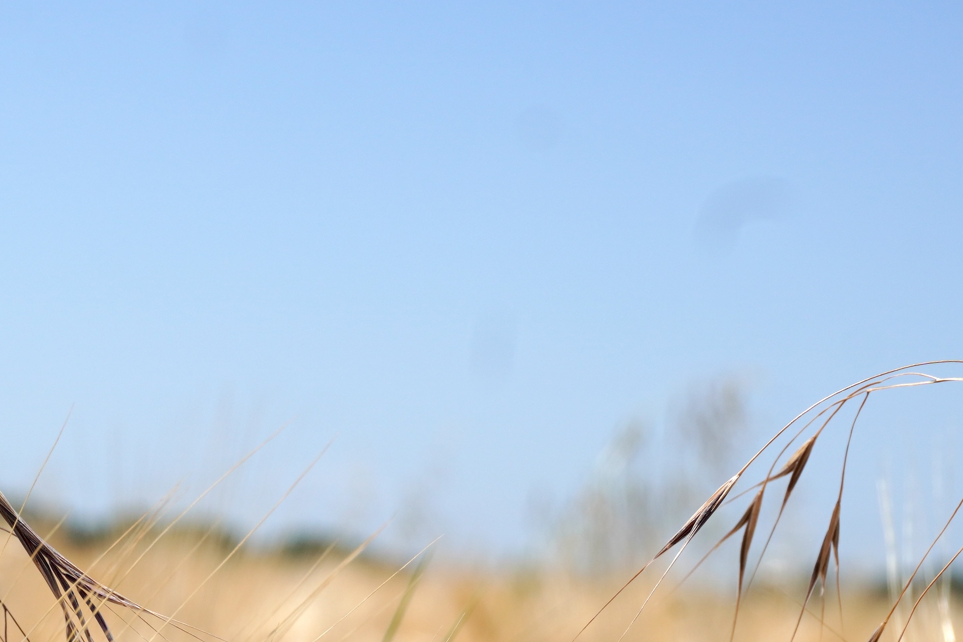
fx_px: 4177
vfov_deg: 8.7
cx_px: 126
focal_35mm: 156
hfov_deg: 13.1
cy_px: 731
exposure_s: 1/640
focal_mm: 45
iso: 100
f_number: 8
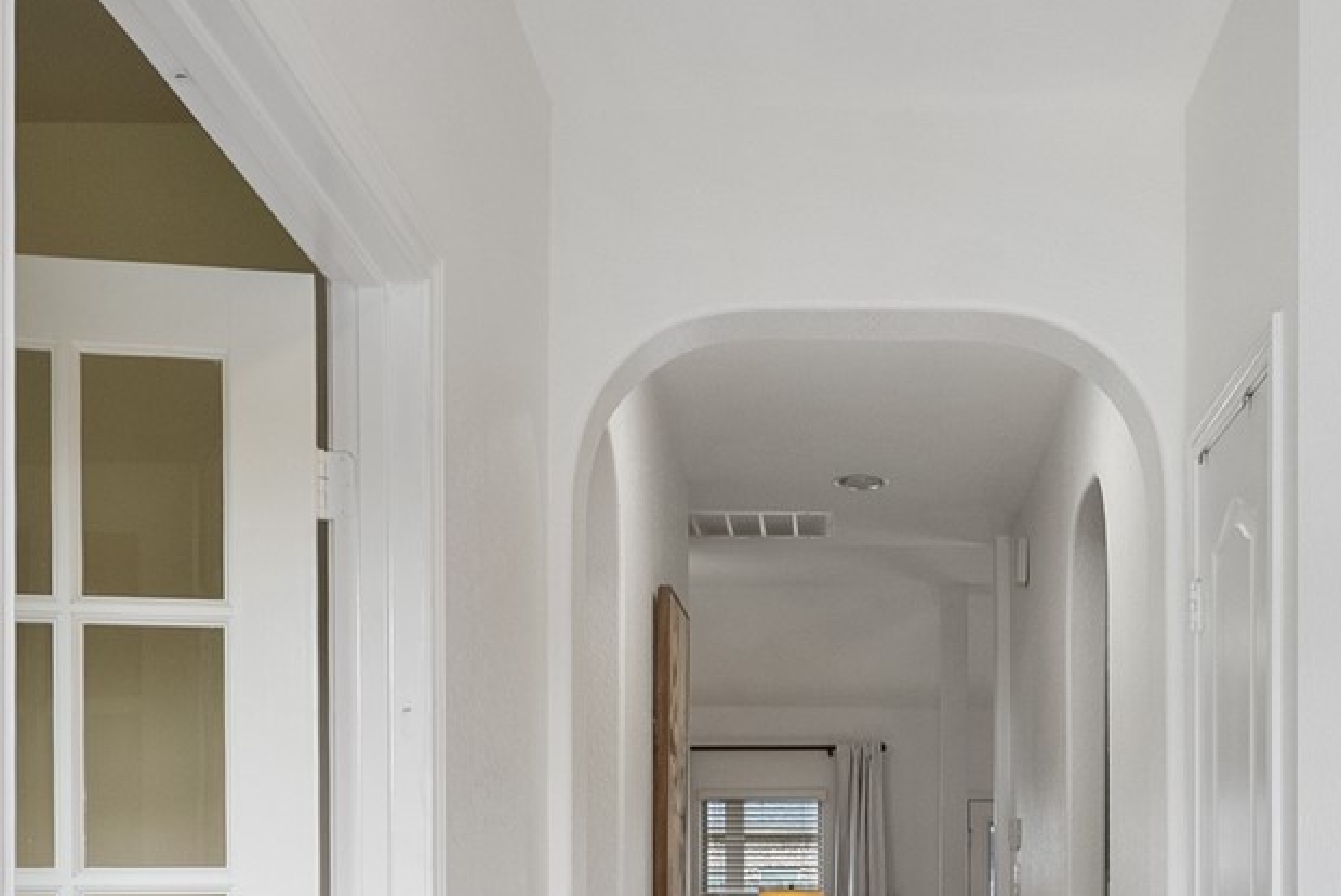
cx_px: 893
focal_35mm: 49
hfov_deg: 39.8
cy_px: 964
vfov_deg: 25.7
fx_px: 1826
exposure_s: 1/20
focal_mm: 14
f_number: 8
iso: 800
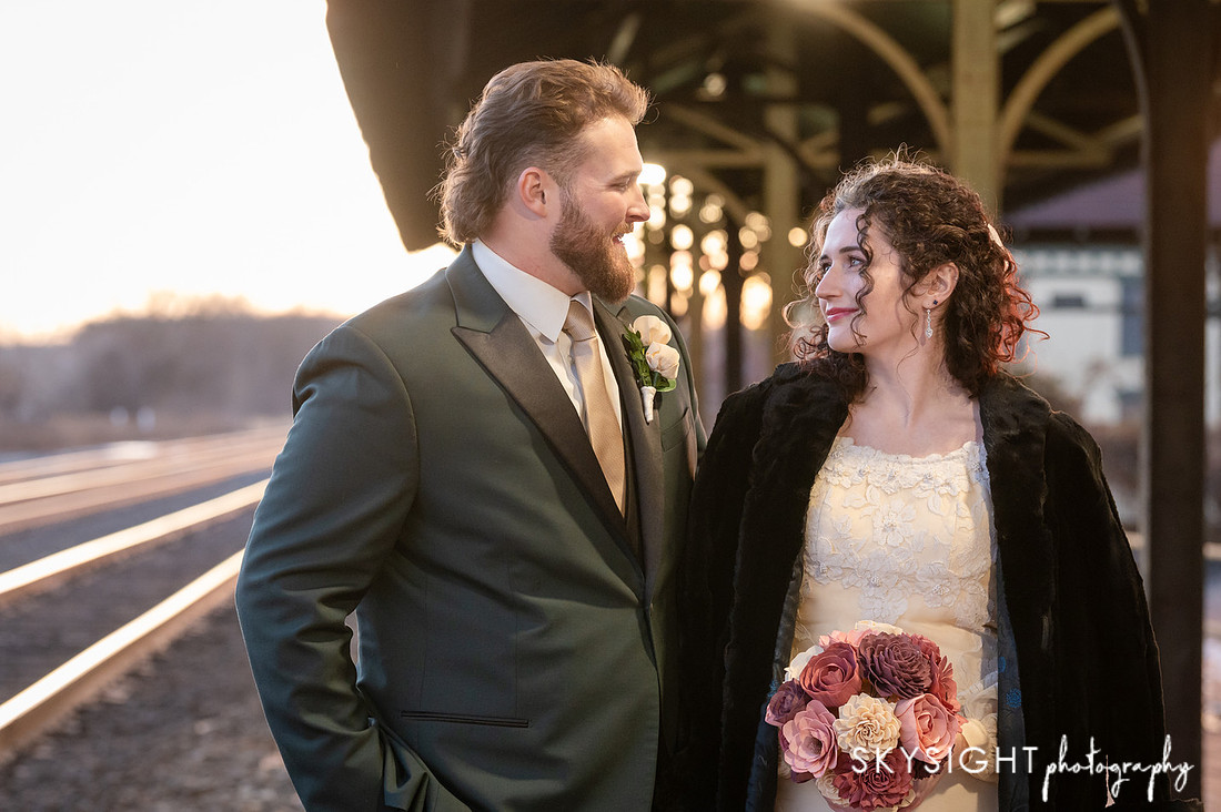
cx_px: 610
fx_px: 3963
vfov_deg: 11.7
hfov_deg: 17.5
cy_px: 406
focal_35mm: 117
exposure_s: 1/100
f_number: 5
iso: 3200
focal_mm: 116
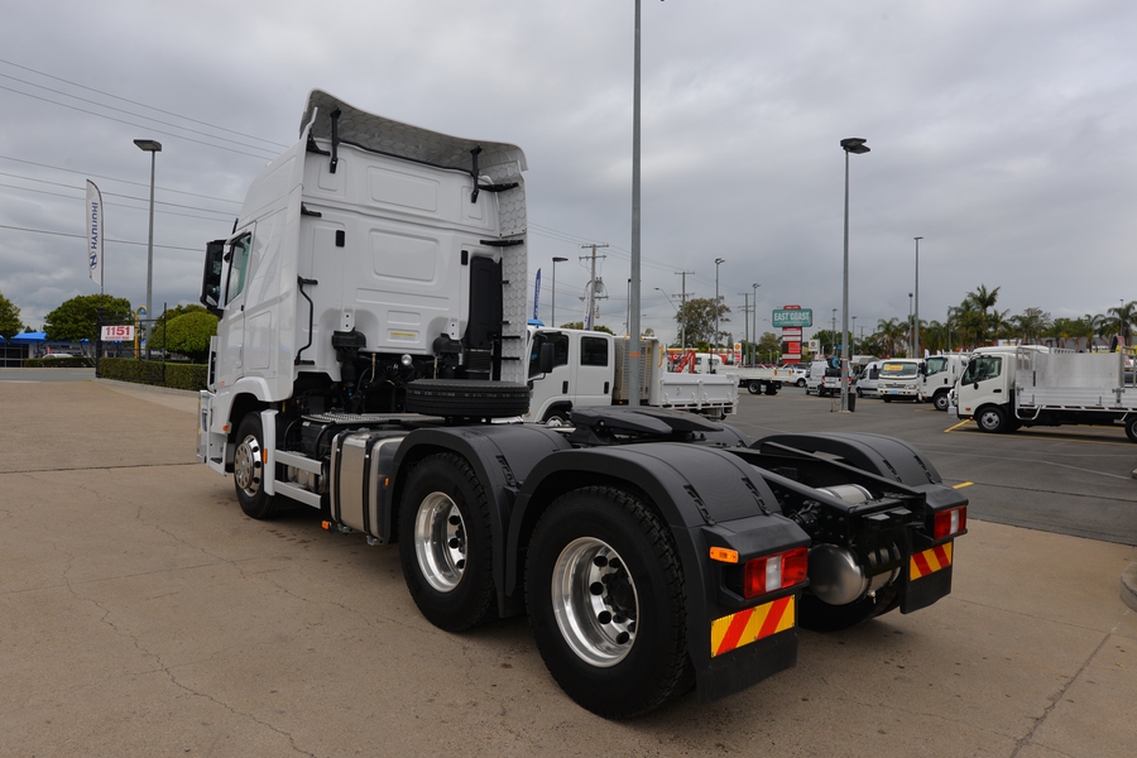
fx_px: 758
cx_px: 577
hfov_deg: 73.7
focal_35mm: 24
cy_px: 379
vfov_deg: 53.1
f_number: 10
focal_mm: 21
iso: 100
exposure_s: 1/200
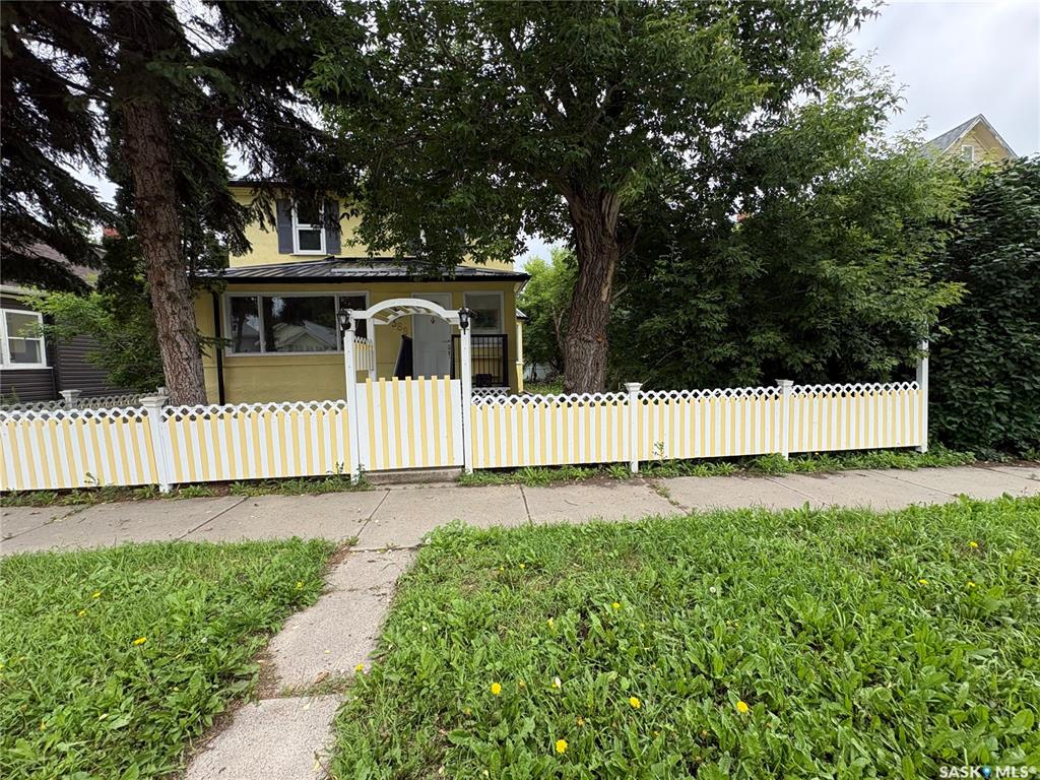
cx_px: 520
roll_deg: +1.8
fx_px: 421
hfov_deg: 102.1
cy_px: 390
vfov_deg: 85.7
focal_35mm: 14
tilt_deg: -2.8
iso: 40
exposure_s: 1/944
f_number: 2.2
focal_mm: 2.22
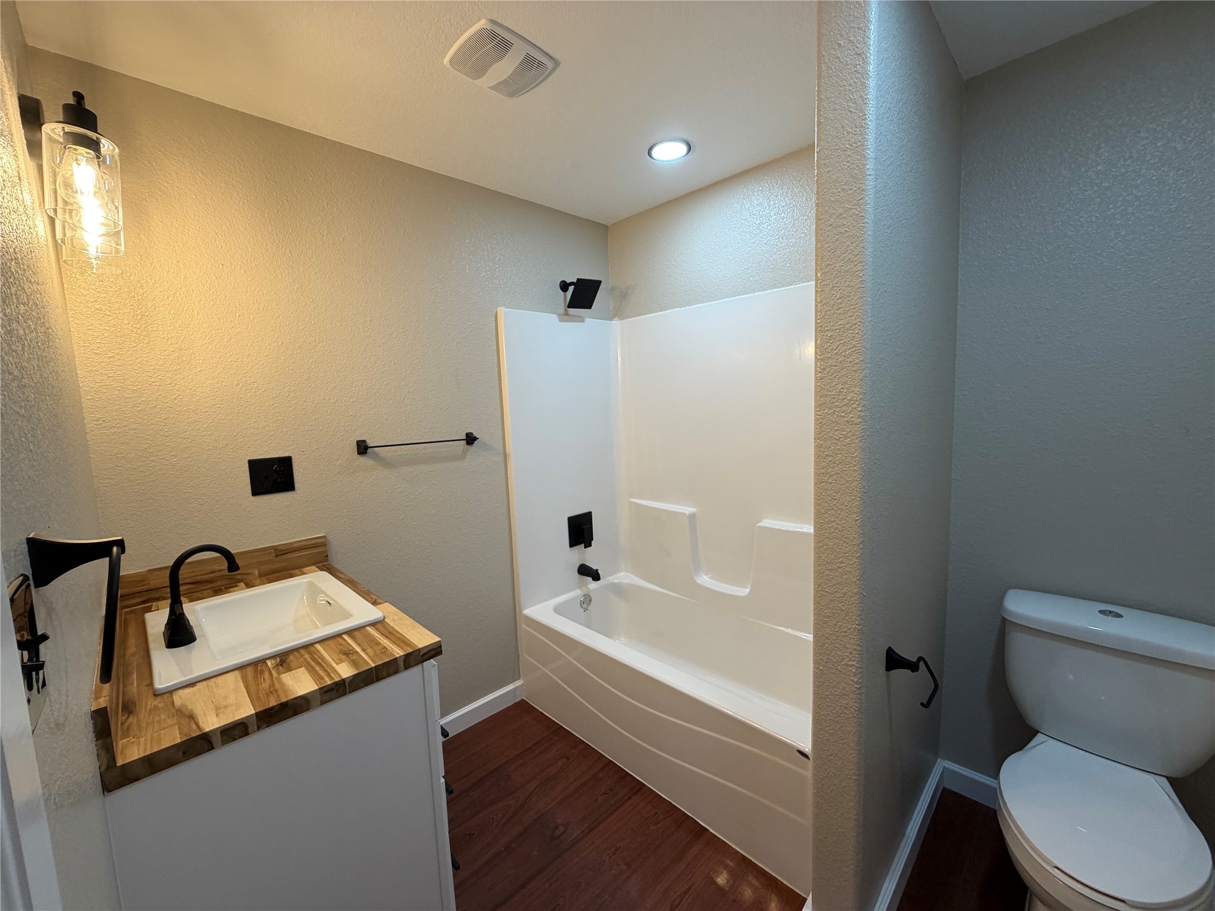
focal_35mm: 14
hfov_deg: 102.1
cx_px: 608
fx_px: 491
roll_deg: +2.7
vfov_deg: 85.7
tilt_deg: -6.0
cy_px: 456
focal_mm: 2.22
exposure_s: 1/120
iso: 160
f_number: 2.2
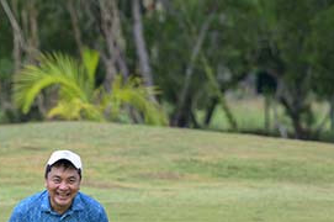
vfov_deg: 2.9
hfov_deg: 4.3
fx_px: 4439
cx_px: 41
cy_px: 168
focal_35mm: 479
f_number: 2.8
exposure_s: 1/3200
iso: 250
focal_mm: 135
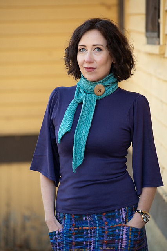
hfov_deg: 8.1
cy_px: 126
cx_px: 84
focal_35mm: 170
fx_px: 1184
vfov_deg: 12.1
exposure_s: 1/200
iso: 250
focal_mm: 170
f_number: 5
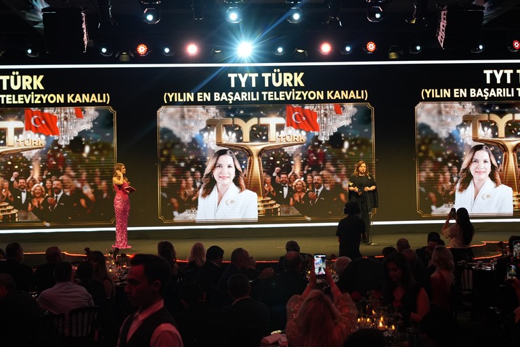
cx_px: 260
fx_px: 751
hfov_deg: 38.2
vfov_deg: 26.0
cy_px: 174
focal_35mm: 52
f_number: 2.8
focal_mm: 35
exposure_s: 1/400
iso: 800
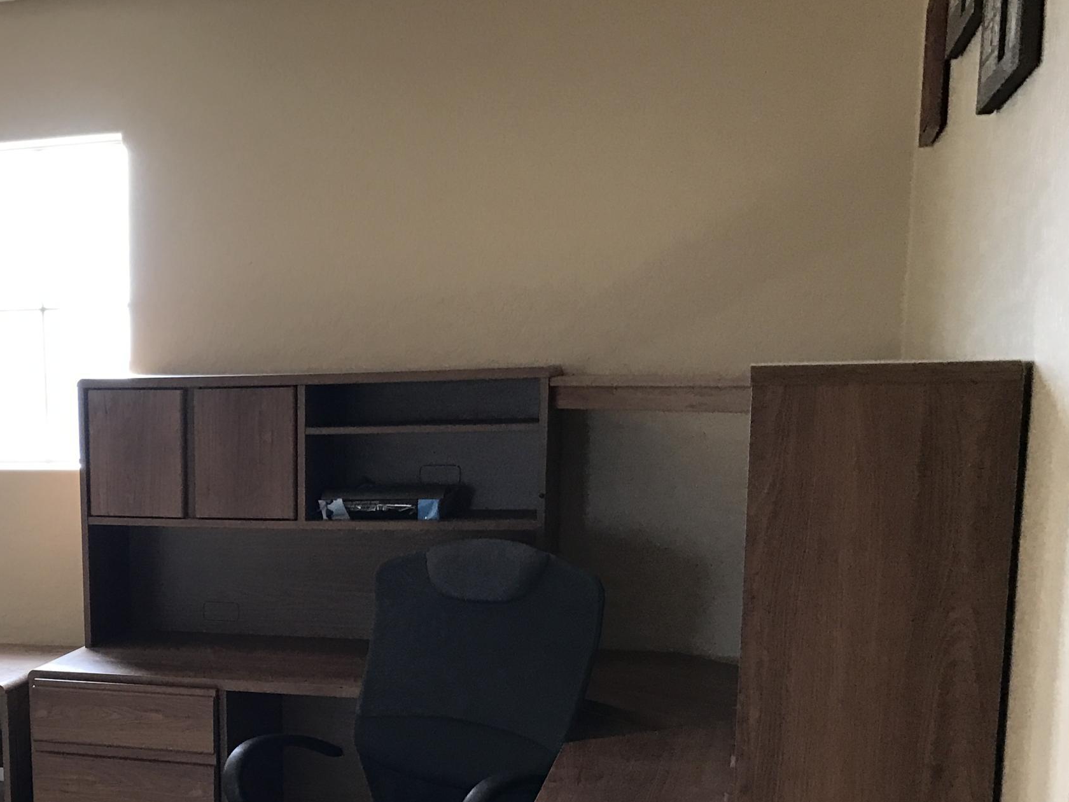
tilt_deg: -9.9
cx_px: 139
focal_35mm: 50
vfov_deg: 28.4
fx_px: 1544
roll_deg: +2.7
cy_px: 651
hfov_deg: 36.2
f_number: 1.8
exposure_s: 1/30
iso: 25
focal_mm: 3.99
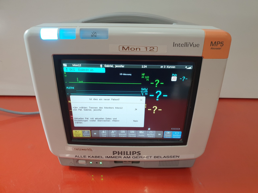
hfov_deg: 67.3
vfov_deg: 53.1
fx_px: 194
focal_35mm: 26
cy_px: 96
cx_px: 129
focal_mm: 4.3
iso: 250
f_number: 2.4
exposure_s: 1/50
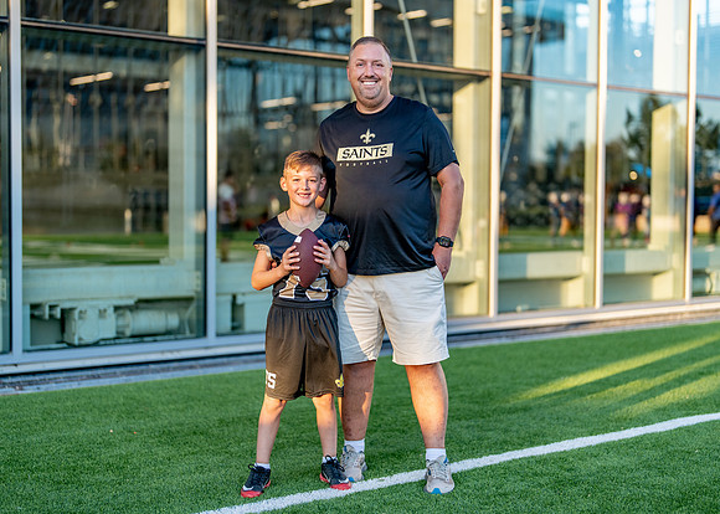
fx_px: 1166
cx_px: 361
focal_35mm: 57
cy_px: 258
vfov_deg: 24.9
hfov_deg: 34.3
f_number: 1.2
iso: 200
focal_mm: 50
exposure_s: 1/1600
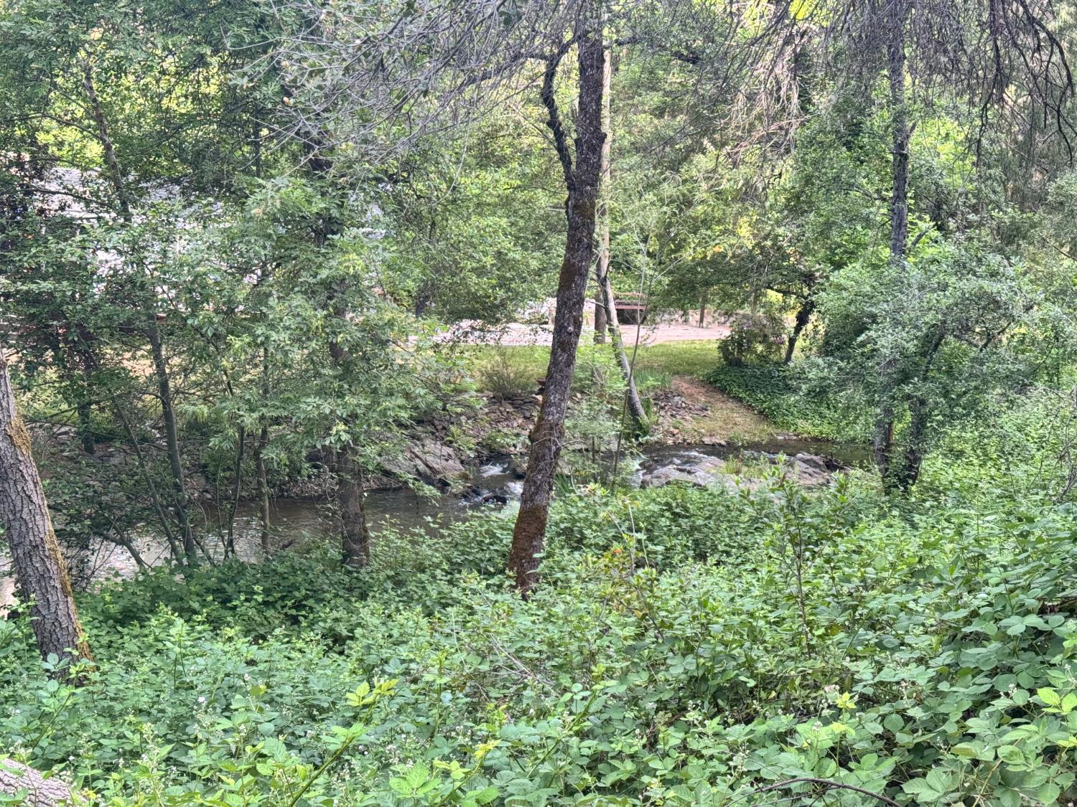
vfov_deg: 30.3
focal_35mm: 48
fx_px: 1493
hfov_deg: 39.7
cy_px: 404
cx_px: 538
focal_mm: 6.76
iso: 64
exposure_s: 1/121
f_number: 1.78
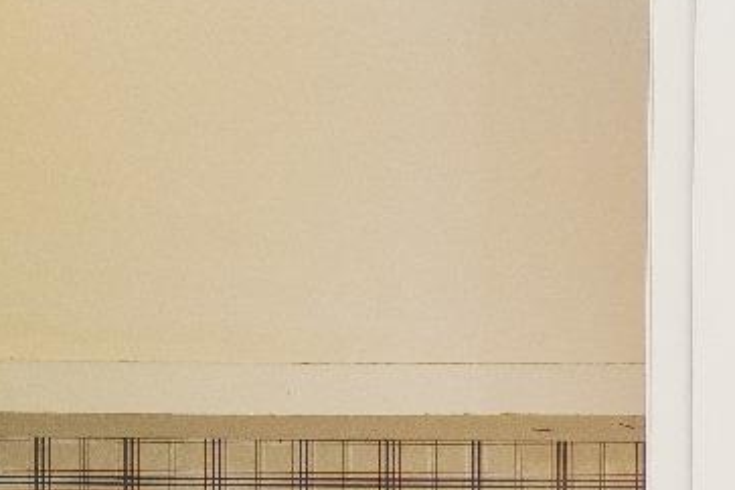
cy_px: 597
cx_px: 1383
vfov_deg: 20.4
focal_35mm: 62
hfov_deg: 20.4
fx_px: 1266
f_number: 4
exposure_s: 1/60
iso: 250
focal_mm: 10
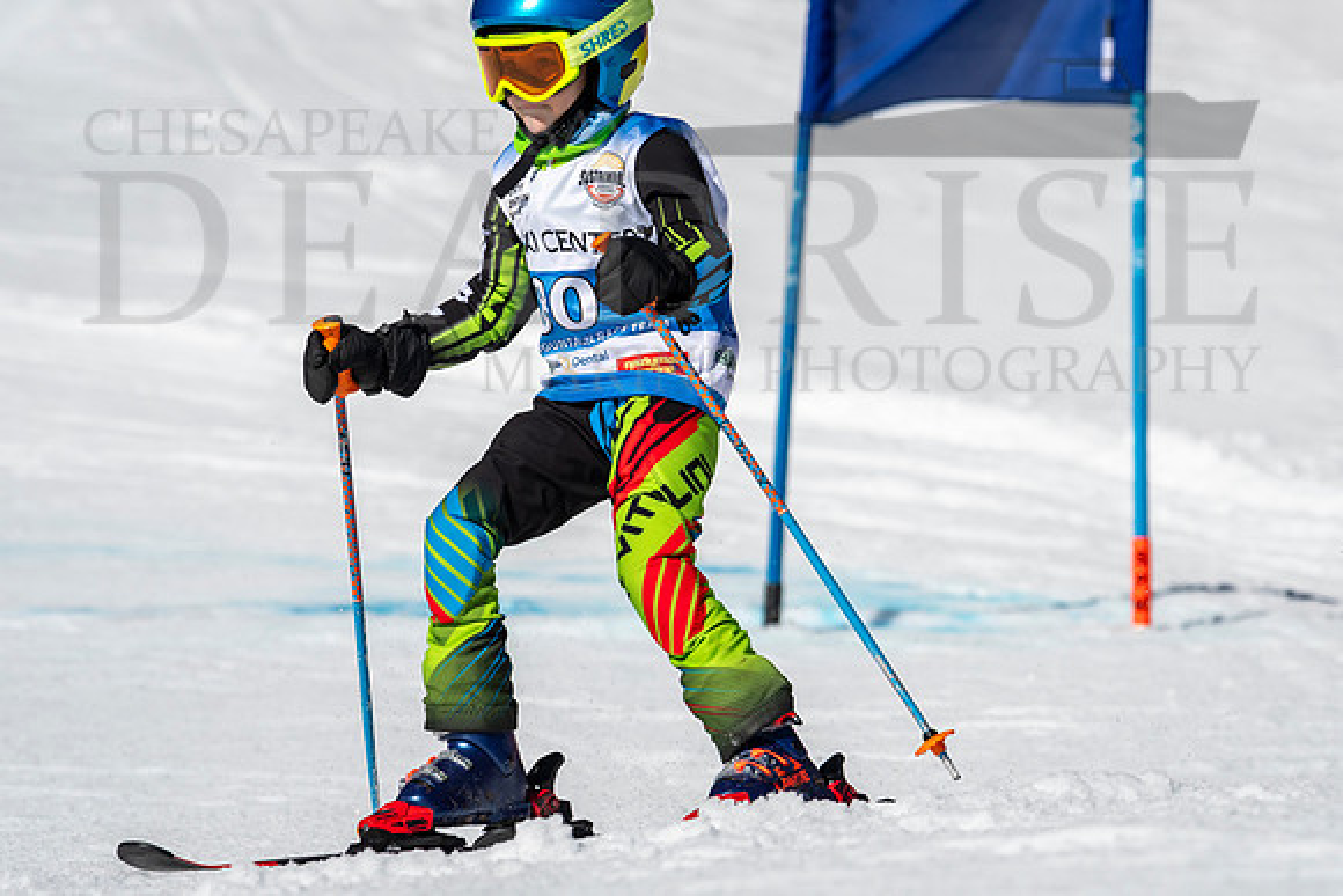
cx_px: 713
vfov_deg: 2.2
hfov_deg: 3.2
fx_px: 23779
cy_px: 442
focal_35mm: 637
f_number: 8
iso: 200
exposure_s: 1/2000
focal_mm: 400
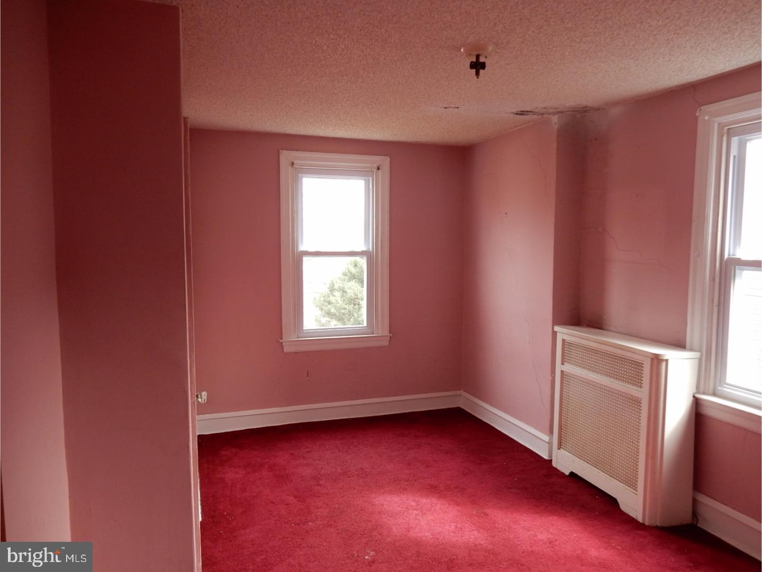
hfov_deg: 69.4
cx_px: 381
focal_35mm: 25
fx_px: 550
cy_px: 286
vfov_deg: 54.9
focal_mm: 4.5
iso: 140
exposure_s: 1/30
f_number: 3.7
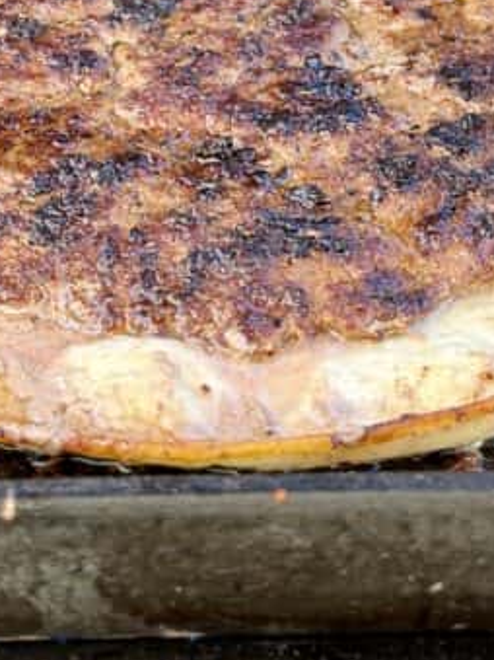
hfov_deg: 10.2
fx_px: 2761
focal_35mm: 145
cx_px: 222
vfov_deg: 13.1
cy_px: -212
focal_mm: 6.76
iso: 50
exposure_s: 1/121
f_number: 1.78
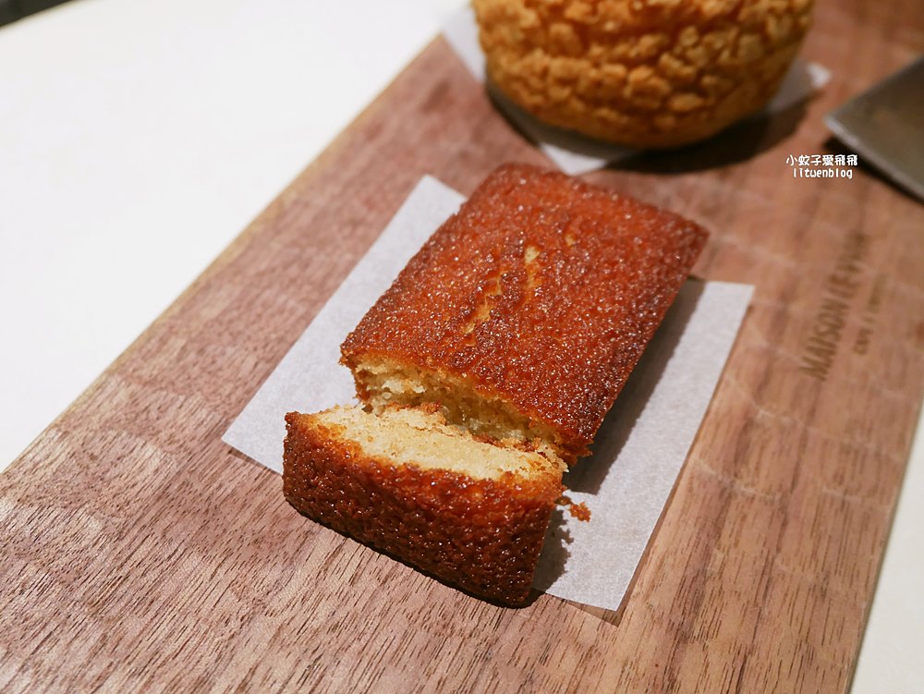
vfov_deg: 39.7
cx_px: 462
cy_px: 347
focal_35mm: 36
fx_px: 961
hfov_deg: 51.3
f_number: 4.2
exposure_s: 1/60
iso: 640
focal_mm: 18
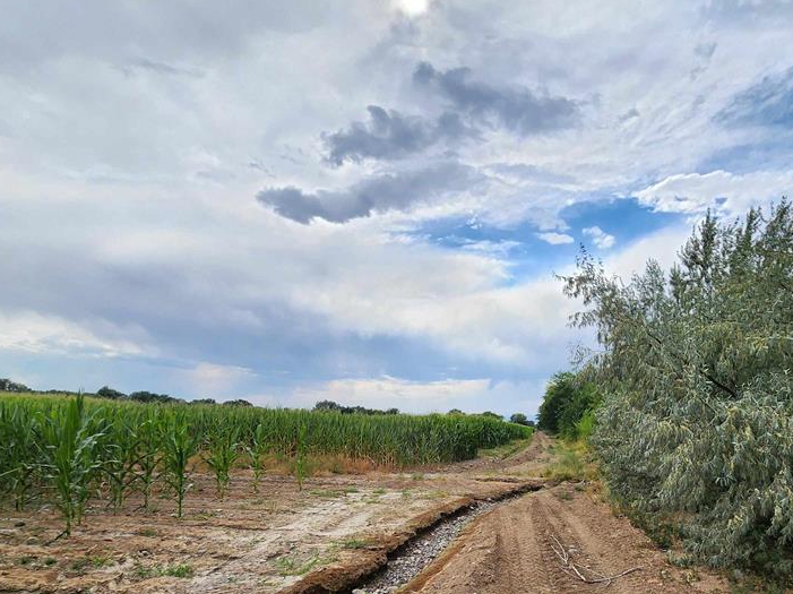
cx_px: 501
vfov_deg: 66.3
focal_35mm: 19
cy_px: 408
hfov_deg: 82.9
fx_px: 435
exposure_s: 1/2913
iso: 50
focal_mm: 2.2
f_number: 2.2
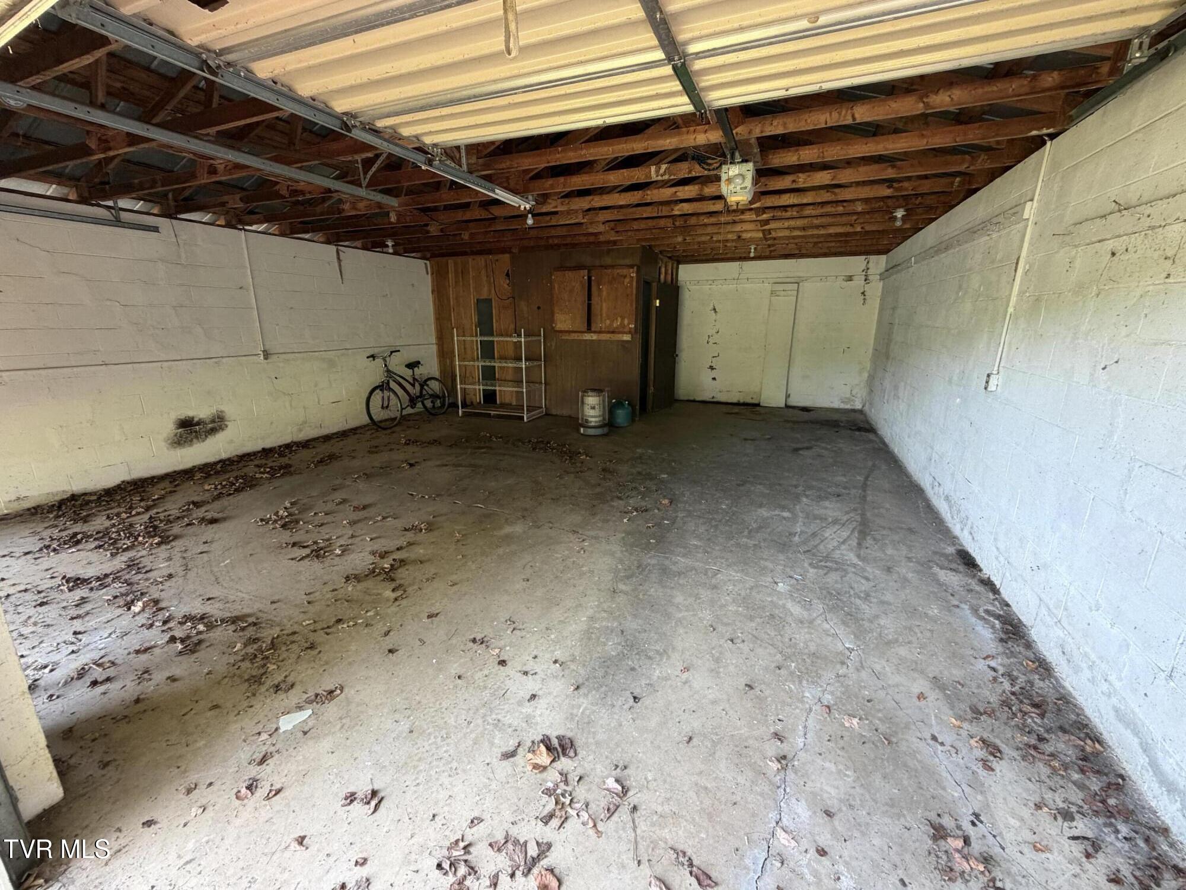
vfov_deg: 85.7
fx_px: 480
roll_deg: +0.5
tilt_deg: -15.3
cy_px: 445
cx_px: 593
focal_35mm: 14
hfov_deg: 102.1
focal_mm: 2.22
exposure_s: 1/121
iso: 200
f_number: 2.2
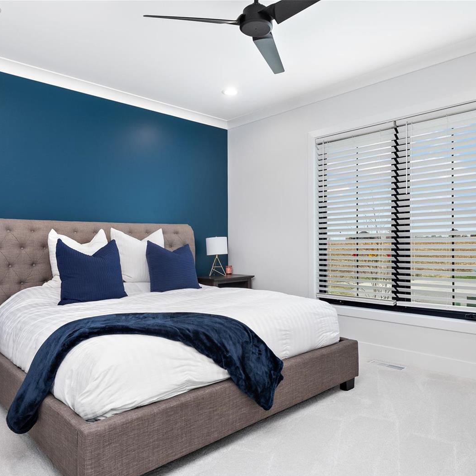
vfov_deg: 60.9
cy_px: 242
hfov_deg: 60.9
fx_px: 404
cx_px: 246
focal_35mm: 26
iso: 640
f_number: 9
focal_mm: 10
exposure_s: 1/200
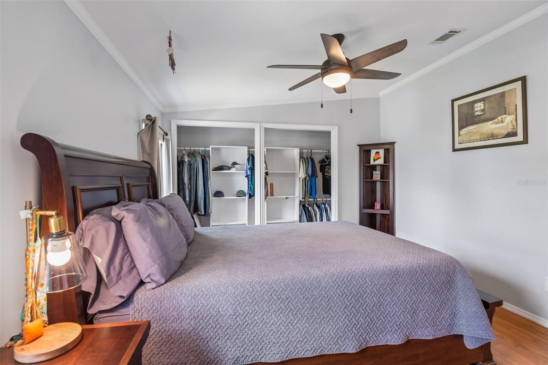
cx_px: 274
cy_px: 182
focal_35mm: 16
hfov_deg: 96.7
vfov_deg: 73.7
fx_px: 243
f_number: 8
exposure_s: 1/13
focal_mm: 16
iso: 400
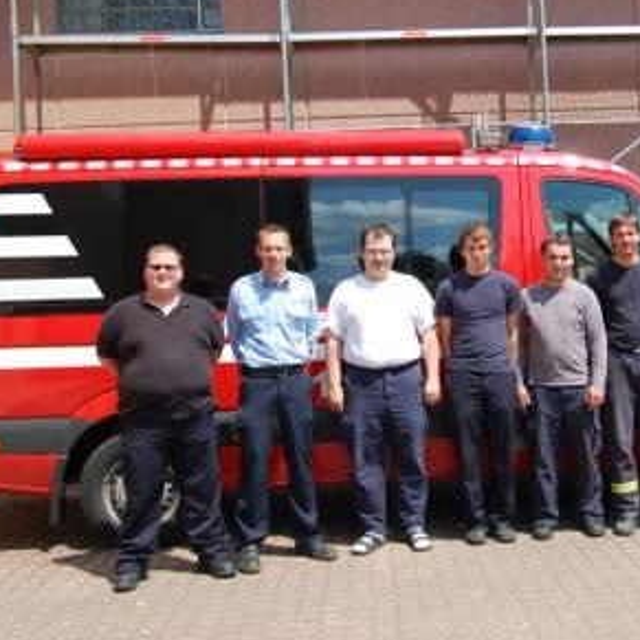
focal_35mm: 47
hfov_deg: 35.4
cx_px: 471
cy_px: 317
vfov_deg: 36.1
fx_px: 983
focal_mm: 24
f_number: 7.1
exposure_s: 1/320
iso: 200
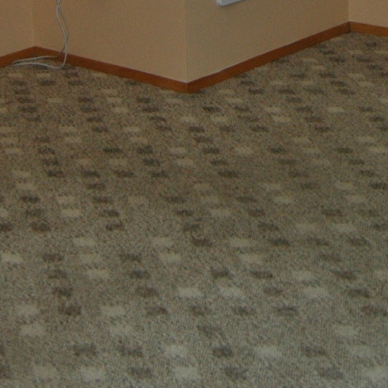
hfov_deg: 16.5
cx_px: 354
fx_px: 1319
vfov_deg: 15.7
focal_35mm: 104
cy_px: -151
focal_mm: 18
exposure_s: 1/200
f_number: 4
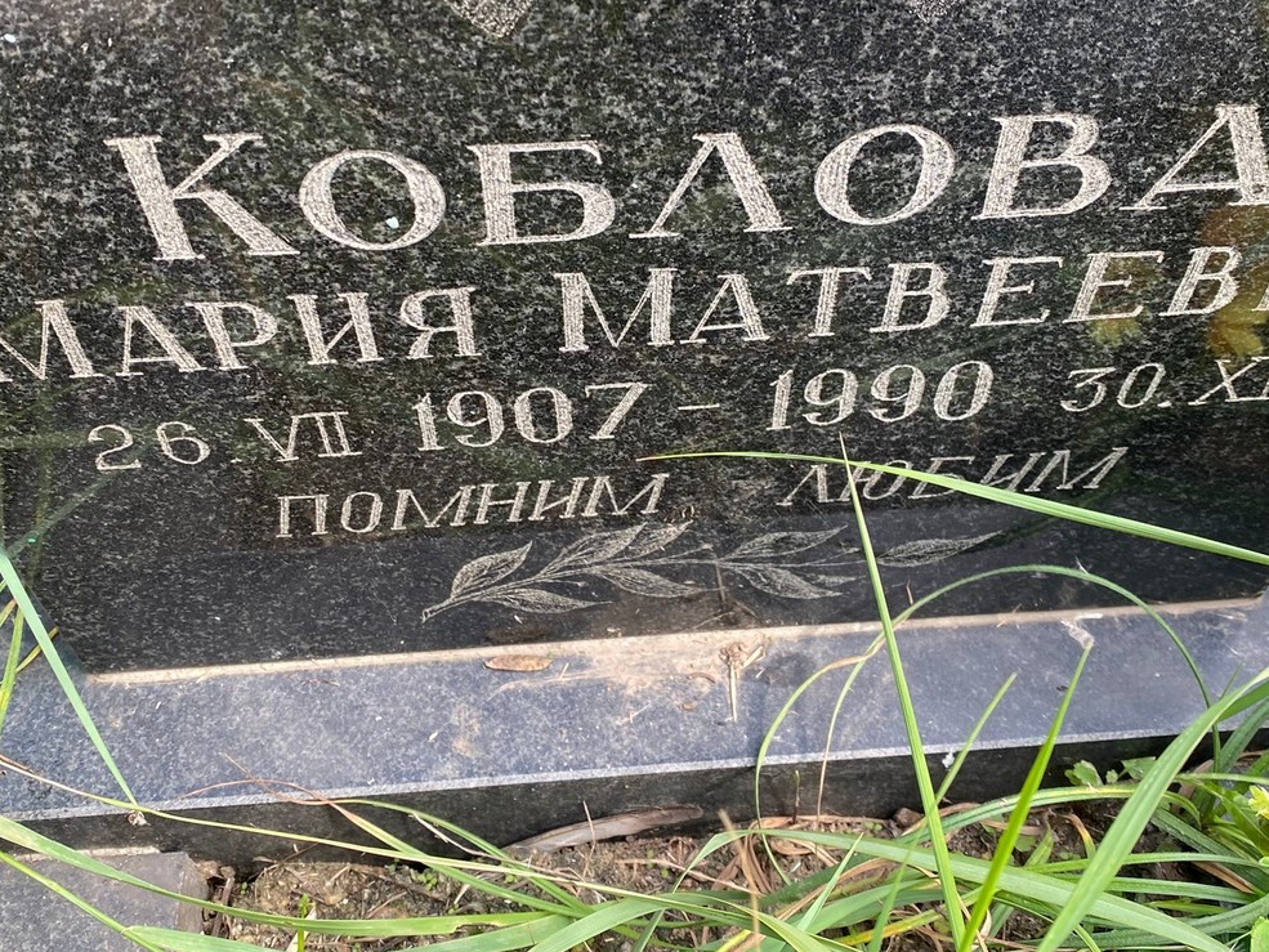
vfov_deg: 37.5
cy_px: 359
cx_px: 627
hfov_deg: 49.0
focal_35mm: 38
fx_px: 1393
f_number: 1.8
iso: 50
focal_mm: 4.25
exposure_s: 1/121
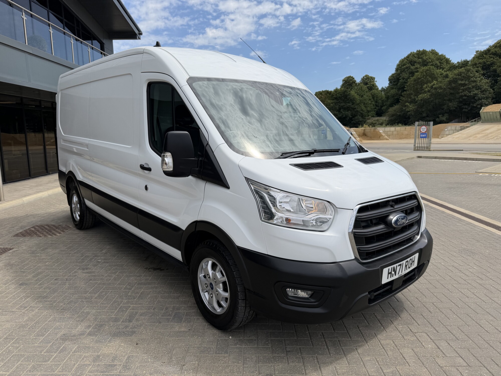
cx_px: 250
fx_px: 347
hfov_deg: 71.6
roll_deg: +2.0
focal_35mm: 24
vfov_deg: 56.8
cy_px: 188
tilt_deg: -8.0
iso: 80
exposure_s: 1/5714
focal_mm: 6.76
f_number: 1.78
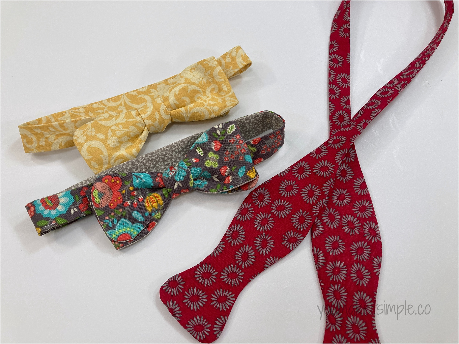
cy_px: 172
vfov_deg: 49.7
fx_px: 371
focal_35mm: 28
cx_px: 230
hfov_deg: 63.4
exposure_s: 1/120
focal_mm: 3.99
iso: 64
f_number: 1.8
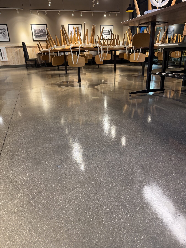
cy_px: 124
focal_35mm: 24
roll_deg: +2.5
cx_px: 93
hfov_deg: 56.8
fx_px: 172
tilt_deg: -22.6
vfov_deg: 71.6
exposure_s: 1/60
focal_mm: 6.76
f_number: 1.78
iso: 200
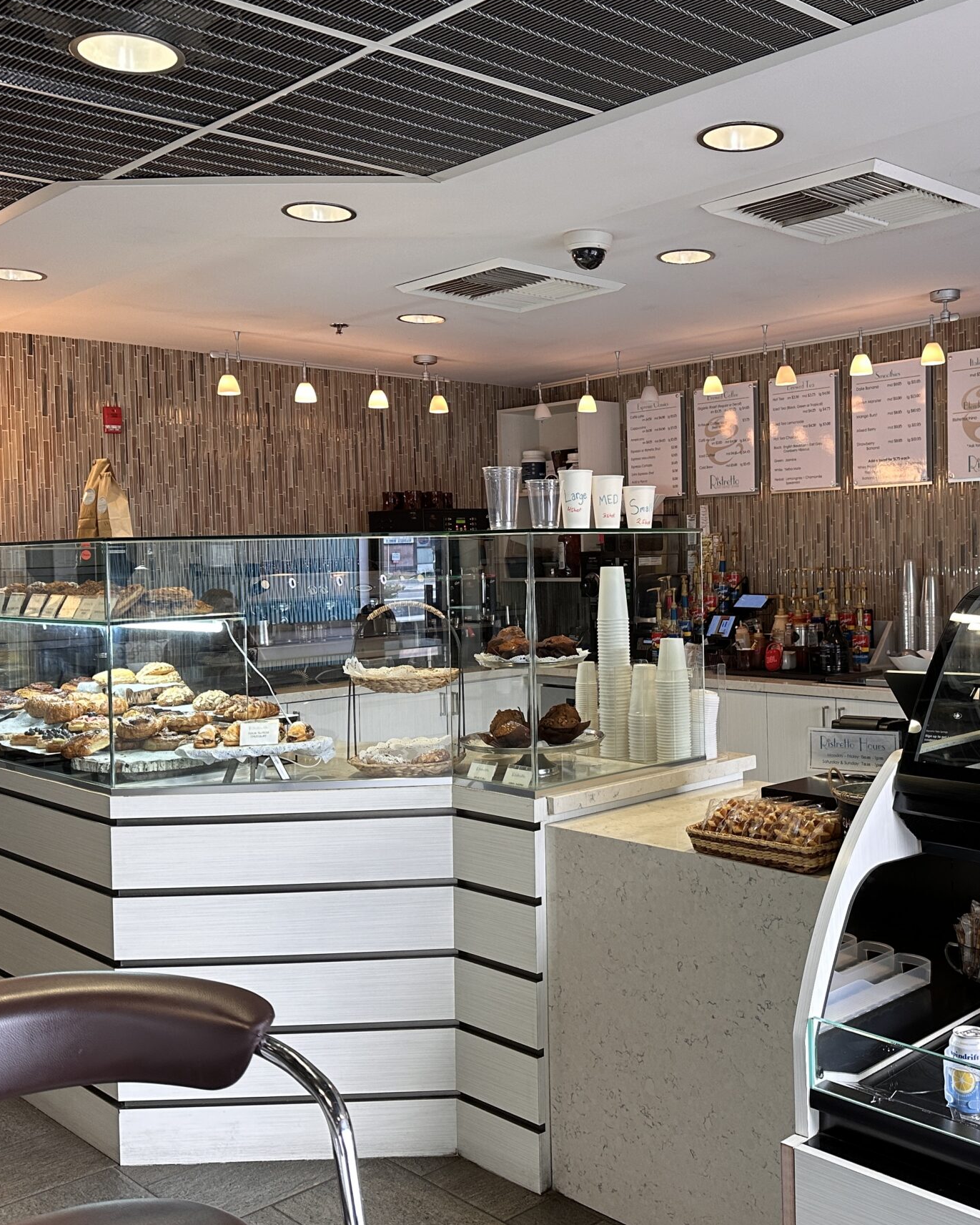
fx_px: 1269
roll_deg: +1.2
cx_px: 648
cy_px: 598
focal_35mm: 35
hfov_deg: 41.7
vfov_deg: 51.5
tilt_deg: -1.9
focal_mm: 6.86
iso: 160
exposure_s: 1/120
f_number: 1.78
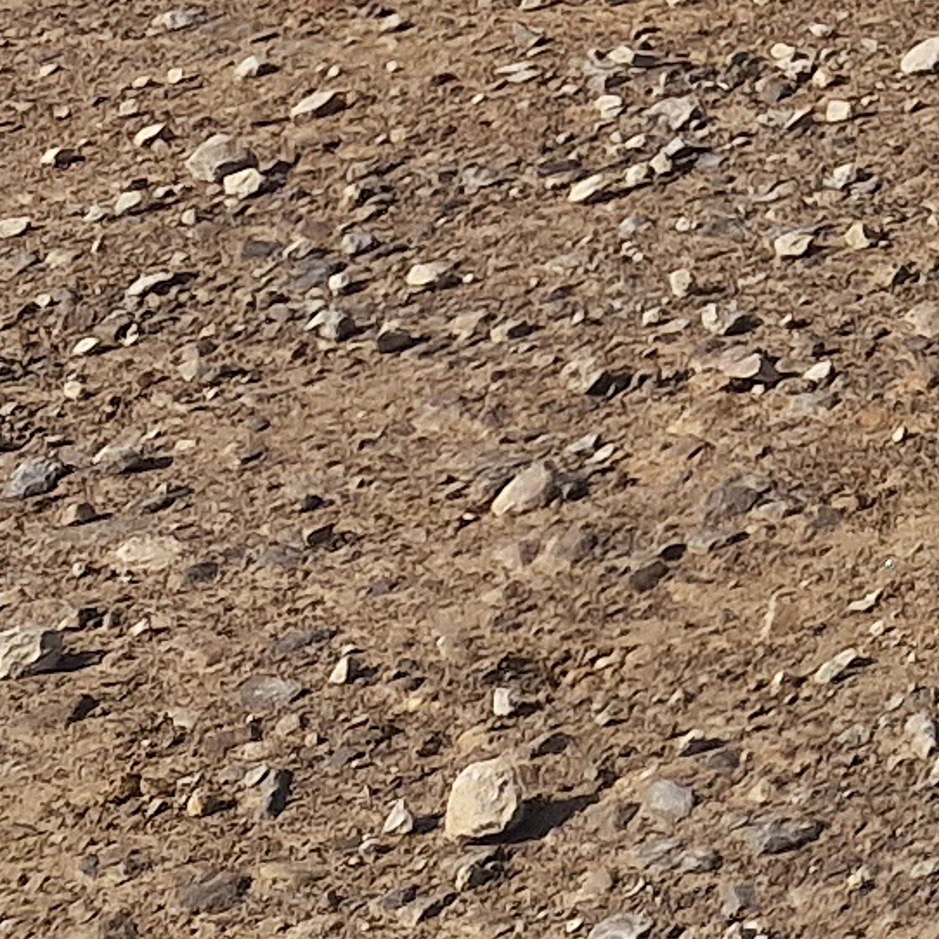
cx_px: 3397
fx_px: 4603
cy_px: -1421
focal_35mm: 150
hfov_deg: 8.3
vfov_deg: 10.0
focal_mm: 6.4
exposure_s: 1/1667
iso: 50
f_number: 1.8
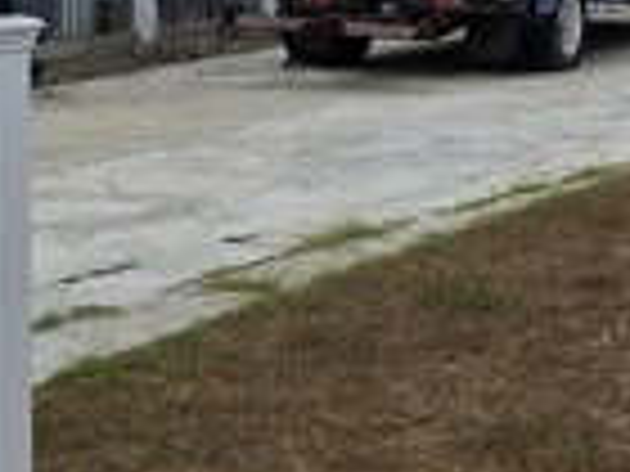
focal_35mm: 105
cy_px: -126
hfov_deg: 18.1
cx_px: 670
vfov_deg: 13.6
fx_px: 1911
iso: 80
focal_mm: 6.3
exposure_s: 1/7944
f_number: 1.7
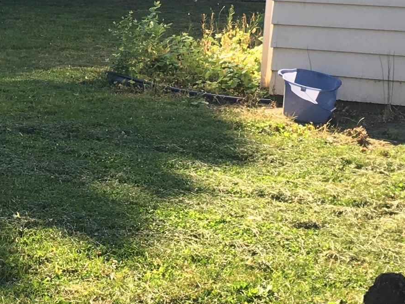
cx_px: -68
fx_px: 1182
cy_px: 43
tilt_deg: -6.1
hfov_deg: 18.5
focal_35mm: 101
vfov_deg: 14.5
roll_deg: -0.6
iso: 25
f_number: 2.2
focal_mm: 4.15
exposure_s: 1/295
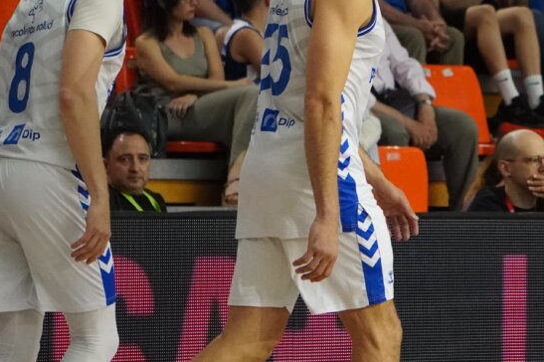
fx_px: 7055
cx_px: 511
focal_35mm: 467
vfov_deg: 2.9
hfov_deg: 4.4
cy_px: 2
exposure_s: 1/1000
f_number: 5.6
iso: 6400
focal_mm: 133
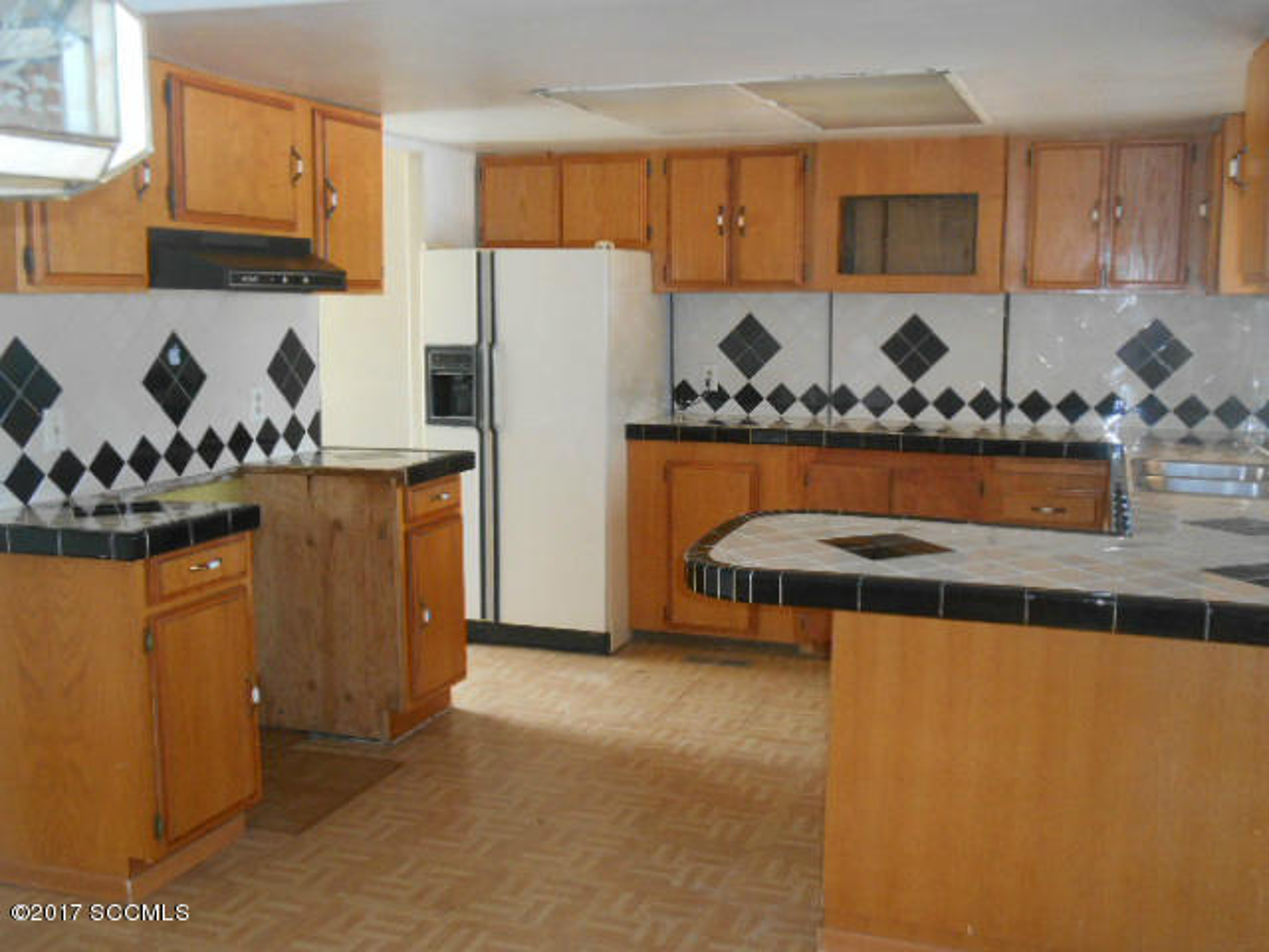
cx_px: 634
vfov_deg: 40.7
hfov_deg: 52.6
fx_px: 1283
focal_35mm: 35
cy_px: 476
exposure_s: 1/30
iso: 450
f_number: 3.7
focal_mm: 6.3
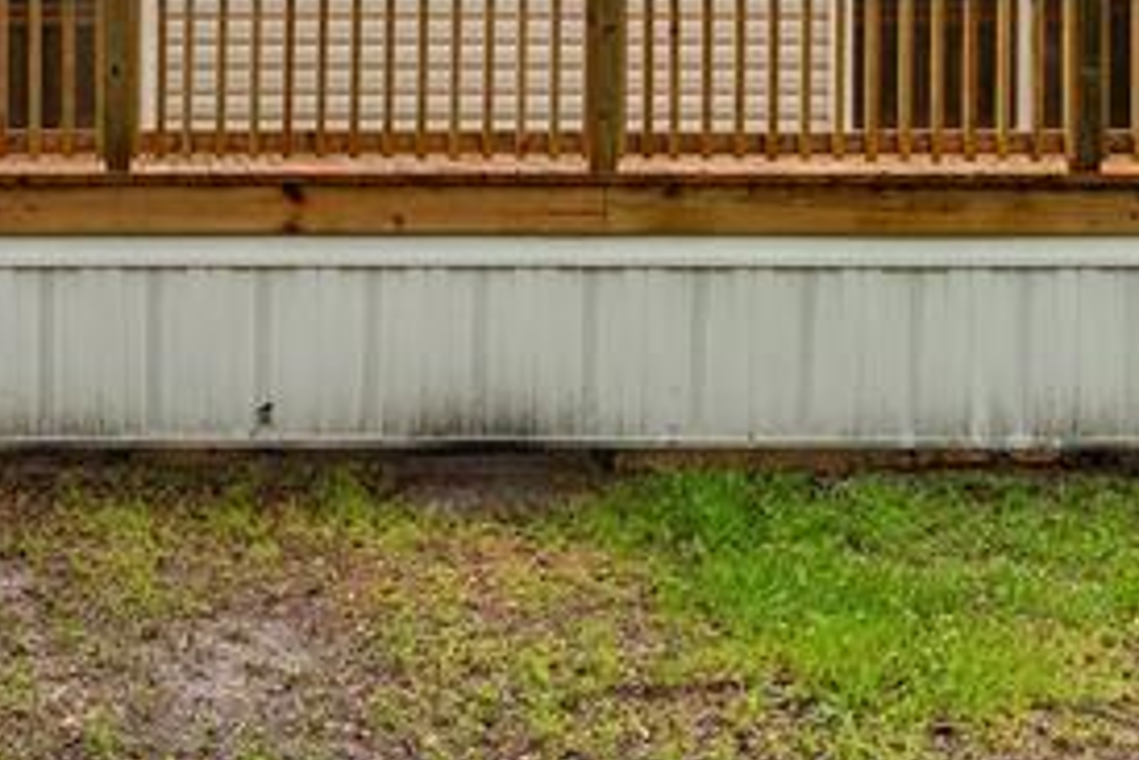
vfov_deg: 23.4
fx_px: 1796
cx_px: 216
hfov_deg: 34.1
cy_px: 108
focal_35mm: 57
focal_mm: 15.2
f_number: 7.1
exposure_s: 1/200
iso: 400
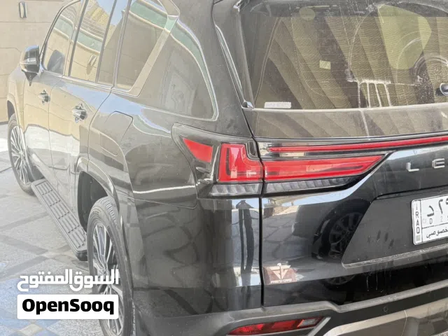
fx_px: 311
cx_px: 224
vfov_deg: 56.8
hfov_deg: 71.6
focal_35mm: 24
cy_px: 168
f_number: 1.78
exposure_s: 1/212
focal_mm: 6.76
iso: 200
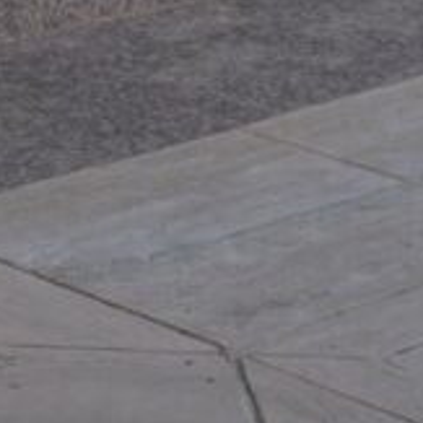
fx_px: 2806
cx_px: -428
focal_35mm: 203
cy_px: -282
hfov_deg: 8.2
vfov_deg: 8.4
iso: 100
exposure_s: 1/100
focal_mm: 38
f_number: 9
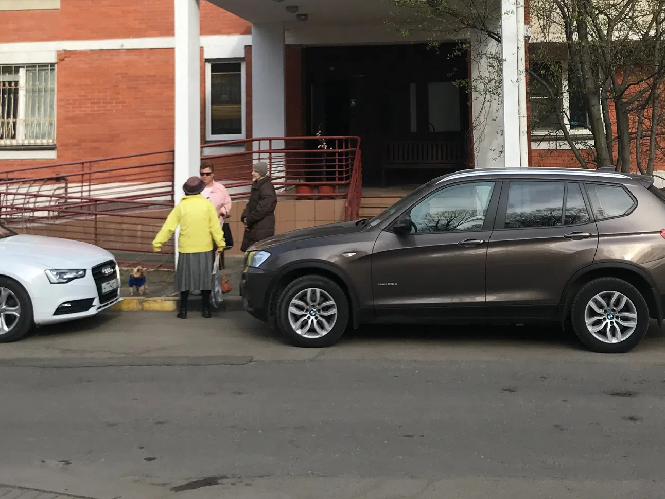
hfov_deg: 36.8
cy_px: 81
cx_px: 348
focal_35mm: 52
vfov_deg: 27.3
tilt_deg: +5.4
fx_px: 999
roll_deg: -0.1
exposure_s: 1/1368
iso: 20
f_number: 1.8
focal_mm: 3.99
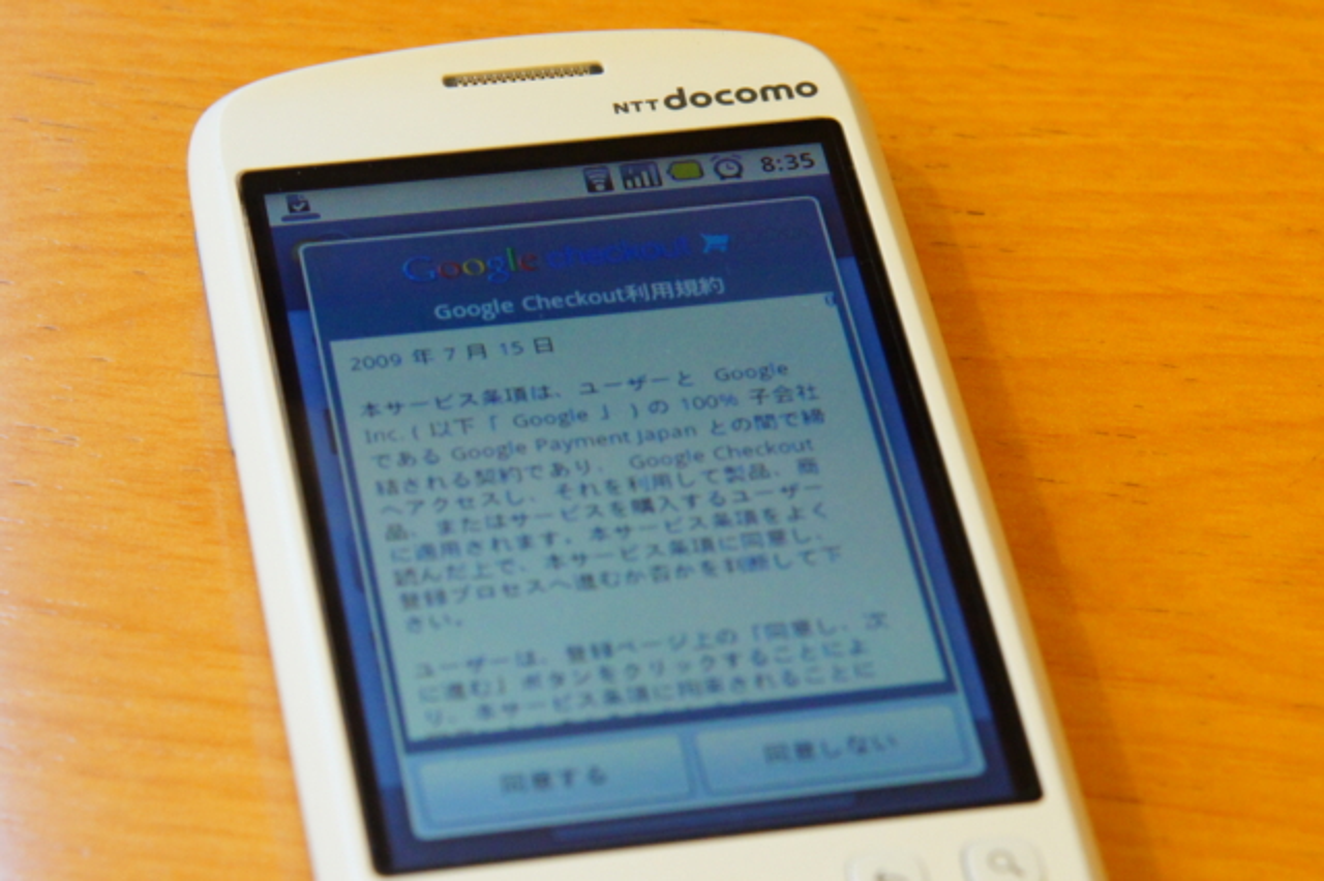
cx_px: 662
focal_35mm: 168
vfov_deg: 8.2
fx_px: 6175
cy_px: 440
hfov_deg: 12.2
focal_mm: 80
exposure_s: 1/25
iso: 1600
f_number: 10
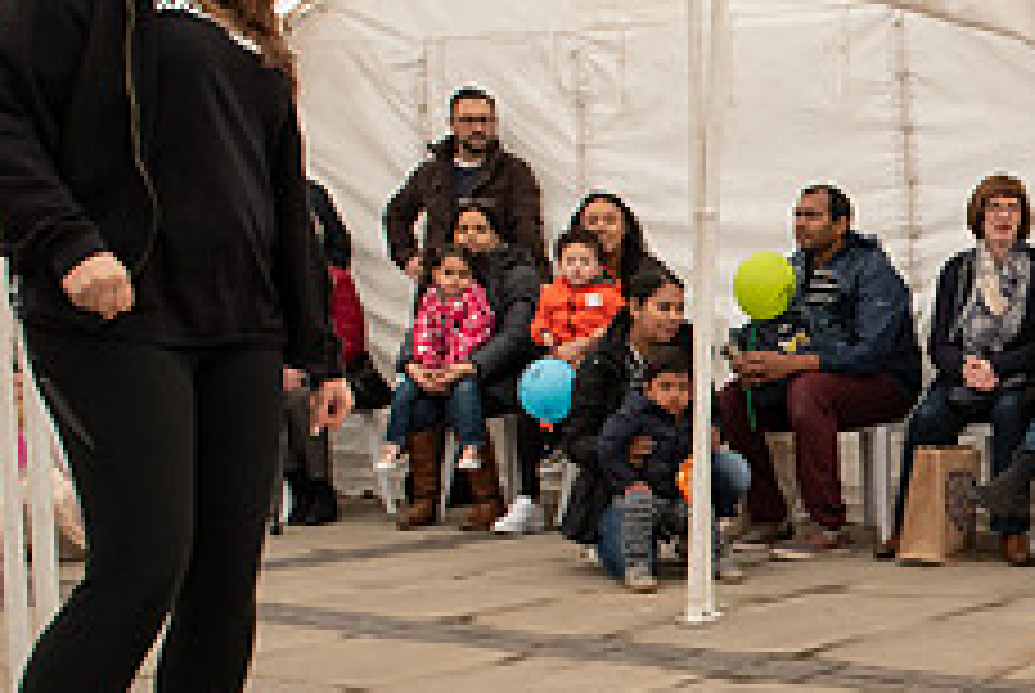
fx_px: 2044
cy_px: 460
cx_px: 1236
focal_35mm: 71
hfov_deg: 25.5
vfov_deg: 19.2
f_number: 8
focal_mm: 24
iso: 800
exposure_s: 1/320
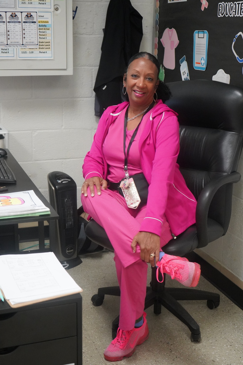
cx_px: 122
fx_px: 547
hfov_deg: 25.1
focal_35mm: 54
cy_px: 182
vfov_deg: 36.9
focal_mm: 54
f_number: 5
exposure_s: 1/160
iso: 10000
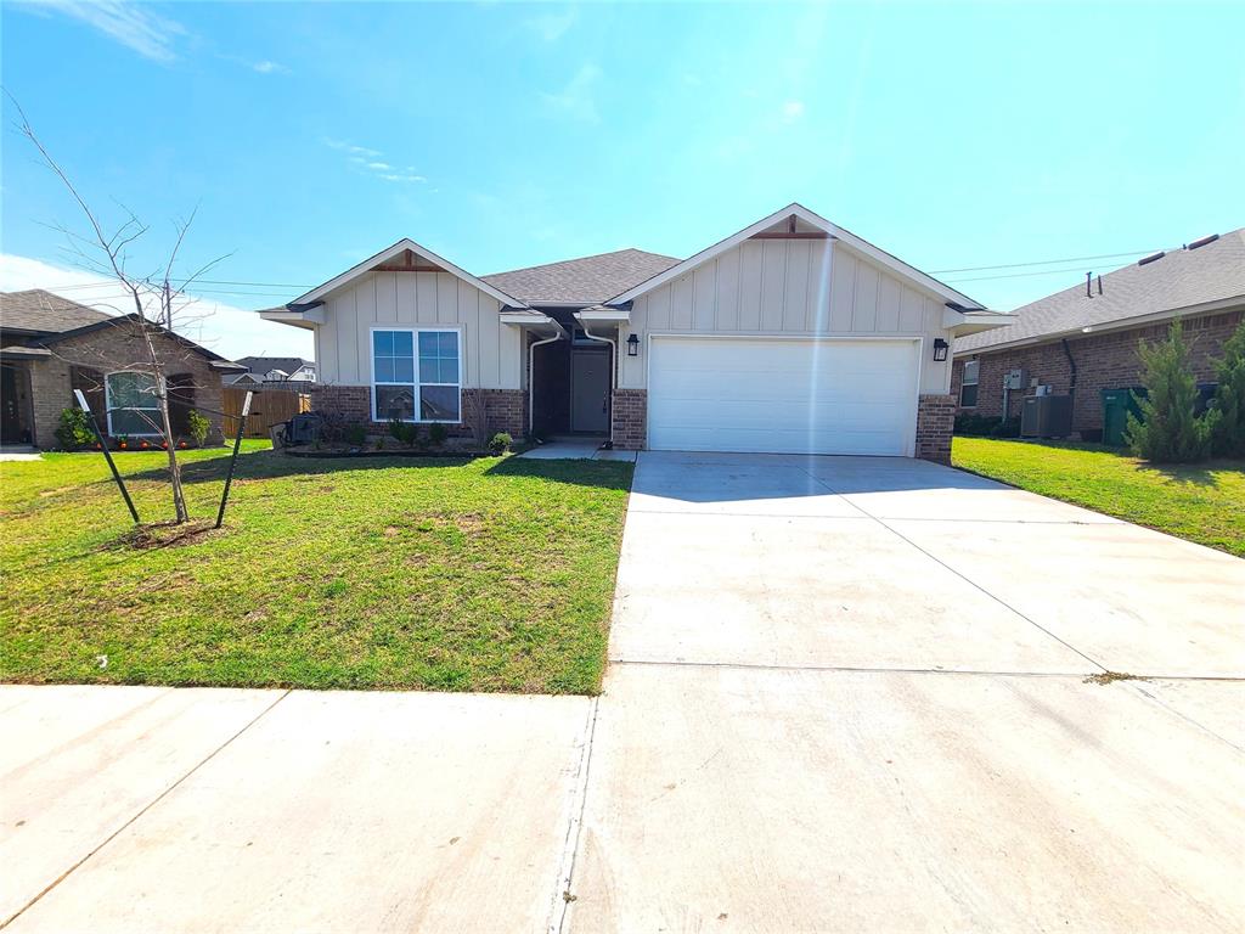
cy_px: 467
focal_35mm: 13
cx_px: 622
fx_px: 468
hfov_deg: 106.2
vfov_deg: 89.9
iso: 50
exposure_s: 1/2586
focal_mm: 2.2
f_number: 2.2
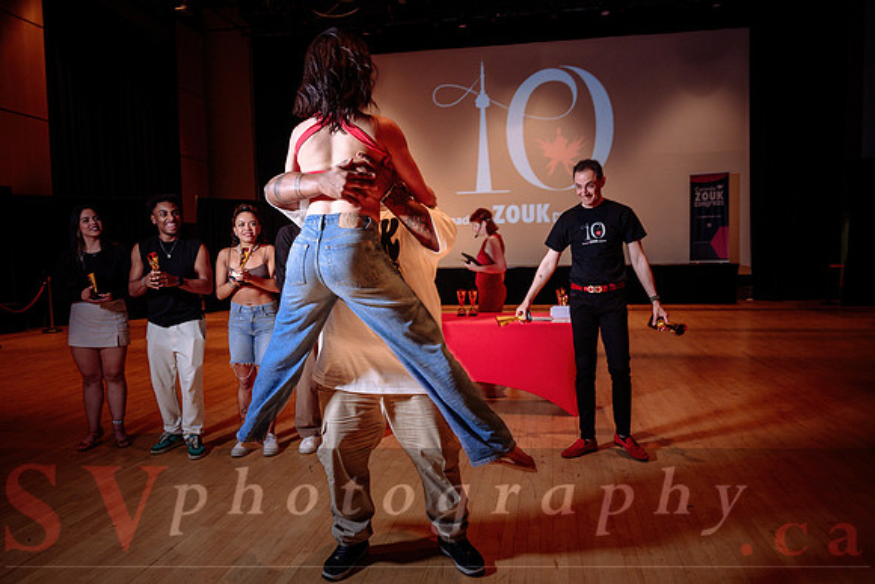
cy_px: 297
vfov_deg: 47.3
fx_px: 667
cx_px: 438
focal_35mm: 27
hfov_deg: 66.6
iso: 1000
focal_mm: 27
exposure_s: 1/125
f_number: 4
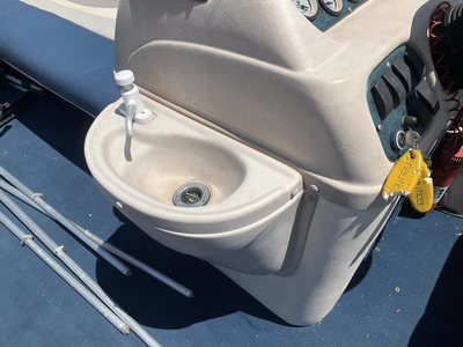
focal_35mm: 29
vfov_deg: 48.2
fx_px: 388
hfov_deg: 61.7
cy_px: 174
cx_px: 232
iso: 25
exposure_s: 1/3125
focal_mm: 3
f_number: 1.8
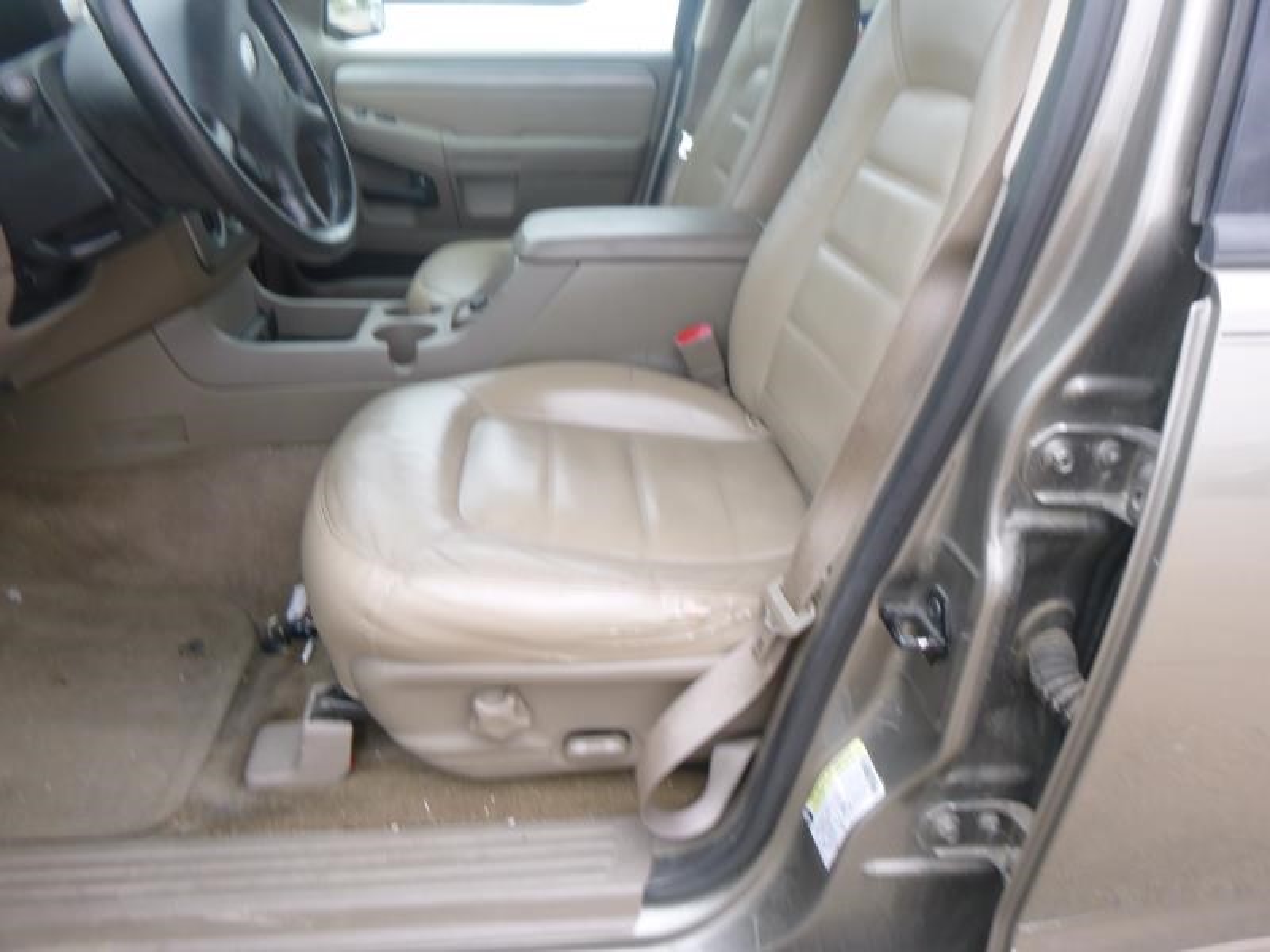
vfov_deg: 54.9
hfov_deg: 69.4
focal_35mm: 25
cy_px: 476
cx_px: 635
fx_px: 917
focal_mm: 4.5
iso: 100
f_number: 3.9
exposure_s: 1/80
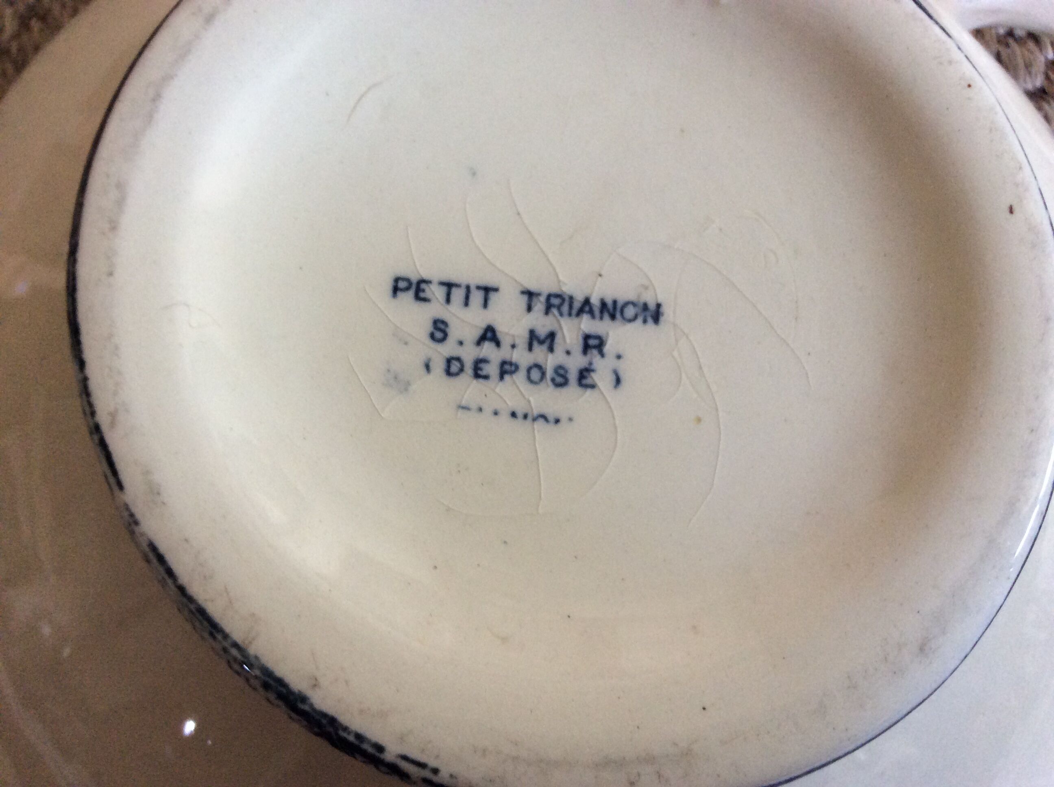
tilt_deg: -75.3
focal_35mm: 32
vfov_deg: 44.1
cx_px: 527
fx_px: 973
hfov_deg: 56.9
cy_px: 394
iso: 125
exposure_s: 1/25
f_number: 2.4
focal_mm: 3.3
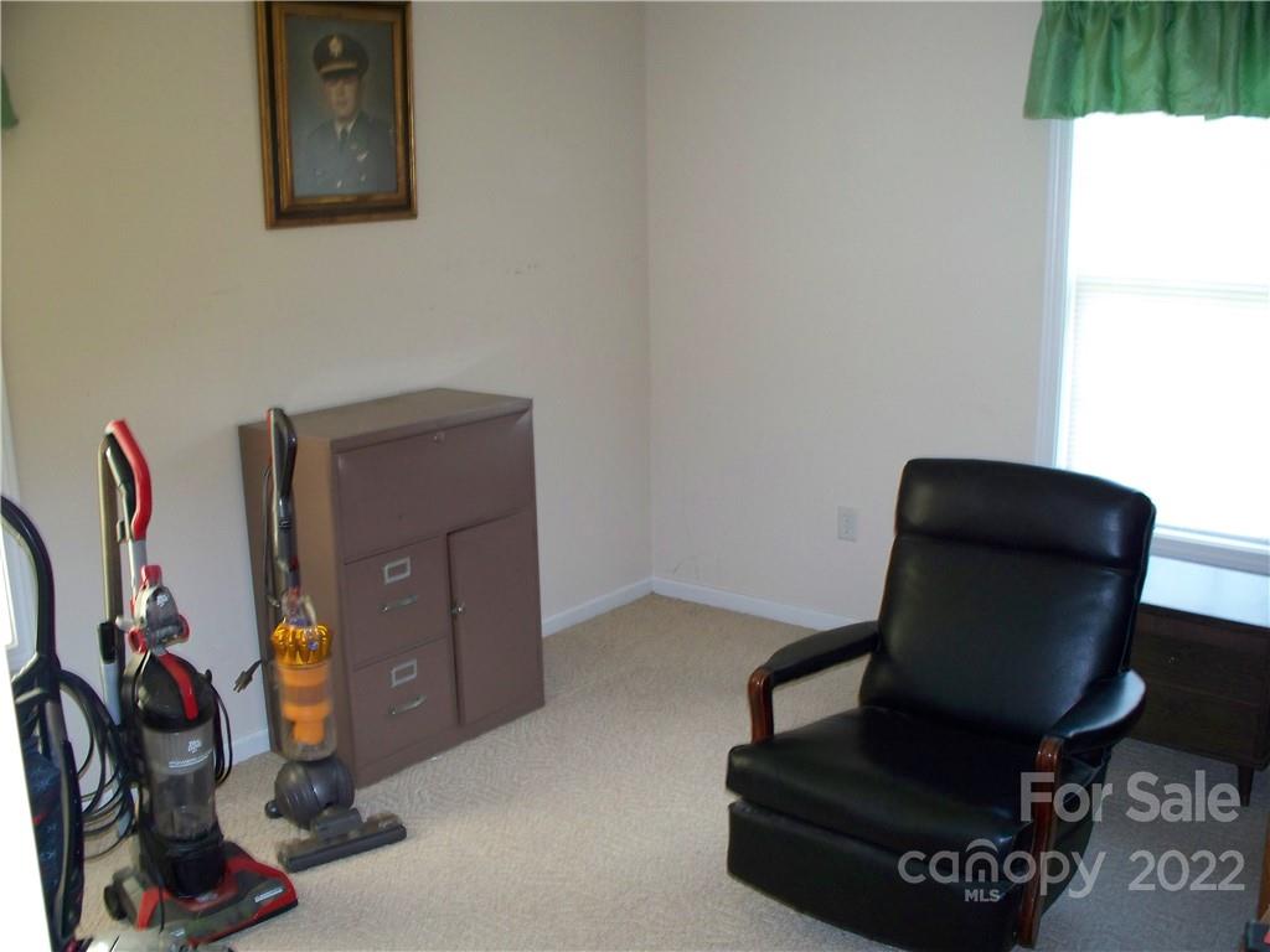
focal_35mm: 36
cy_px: 476
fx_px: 1321
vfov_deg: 39.7
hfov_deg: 51.4
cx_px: 635
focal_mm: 7.54
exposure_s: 1/30
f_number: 2.8
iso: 200
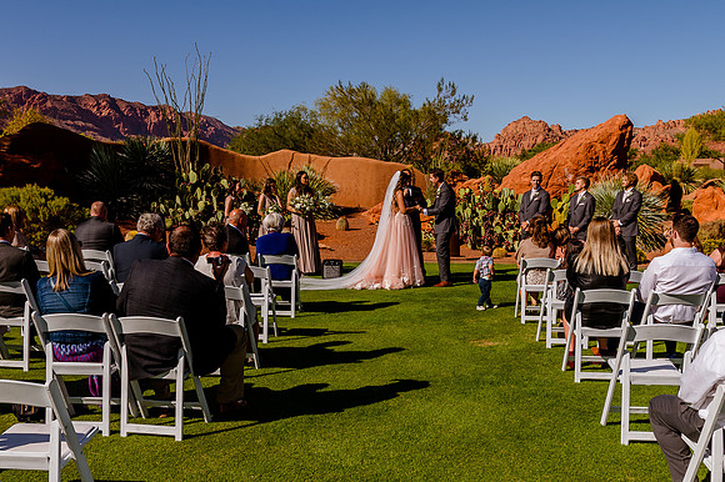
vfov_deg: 36.5
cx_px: 375
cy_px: 281
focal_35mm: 36
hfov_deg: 52.8
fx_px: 729
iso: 125
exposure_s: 1/320
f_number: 10
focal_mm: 24
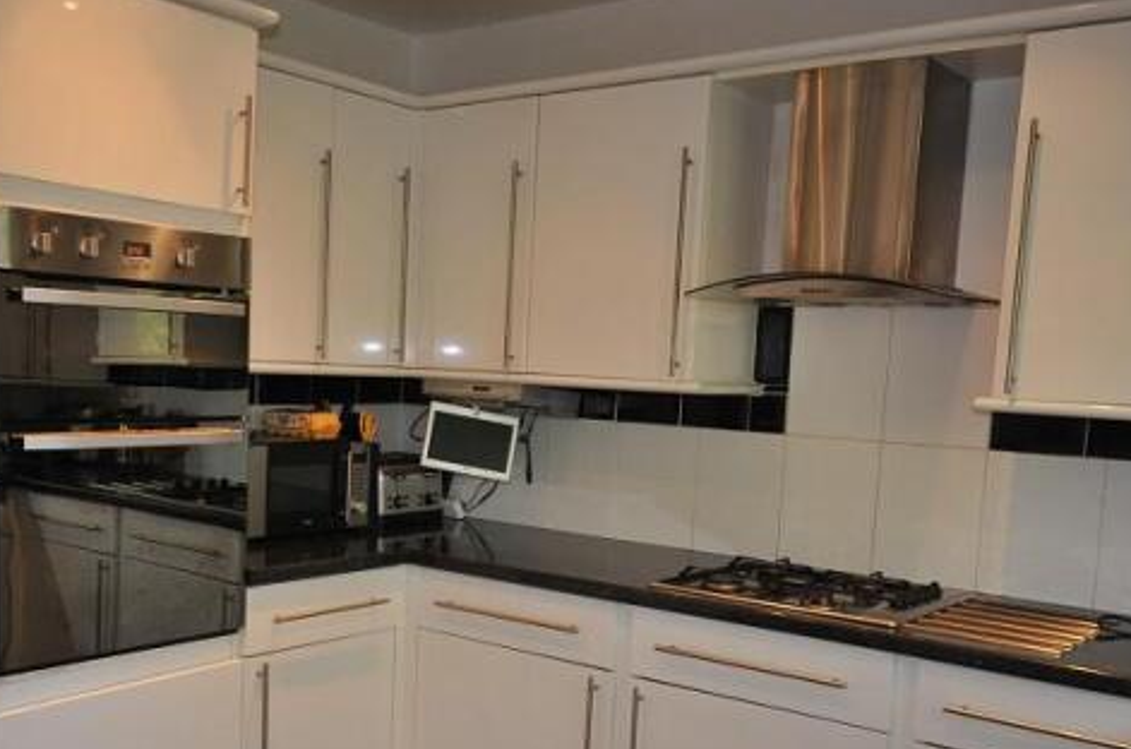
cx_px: 483
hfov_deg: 48.7
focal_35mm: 40
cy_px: 474
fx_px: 1245
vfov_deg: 33.3
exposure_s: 1/25
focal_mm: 19
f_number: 5.6
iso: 400
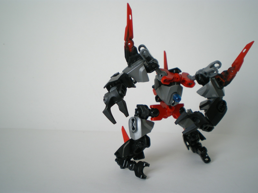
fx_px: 313
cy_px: 96
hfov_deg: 44.8
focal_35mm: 42
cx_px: 129
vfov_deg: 34.3
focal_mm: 7.4
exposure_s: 1/50
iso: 80
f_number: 3.5
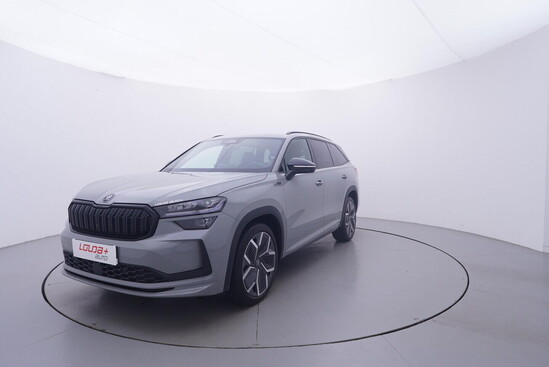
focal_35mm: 22
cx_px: 274
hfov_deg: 77.3
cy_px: 184
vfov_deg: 56.2
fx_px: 343
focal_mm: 15
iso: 200
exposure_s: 1/80
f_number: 5
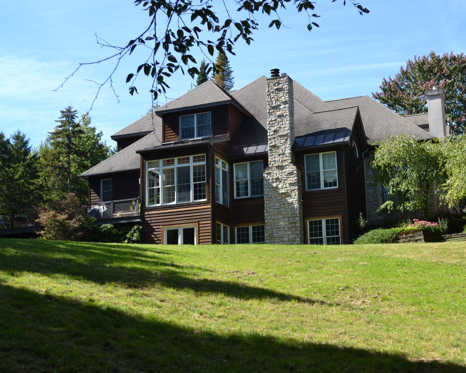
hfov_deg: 31.9
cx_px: 258
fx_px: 814
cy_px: 192
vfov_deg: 25.8
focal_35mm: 59
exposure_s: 1/160
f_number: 6.3
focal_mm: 32
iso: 100
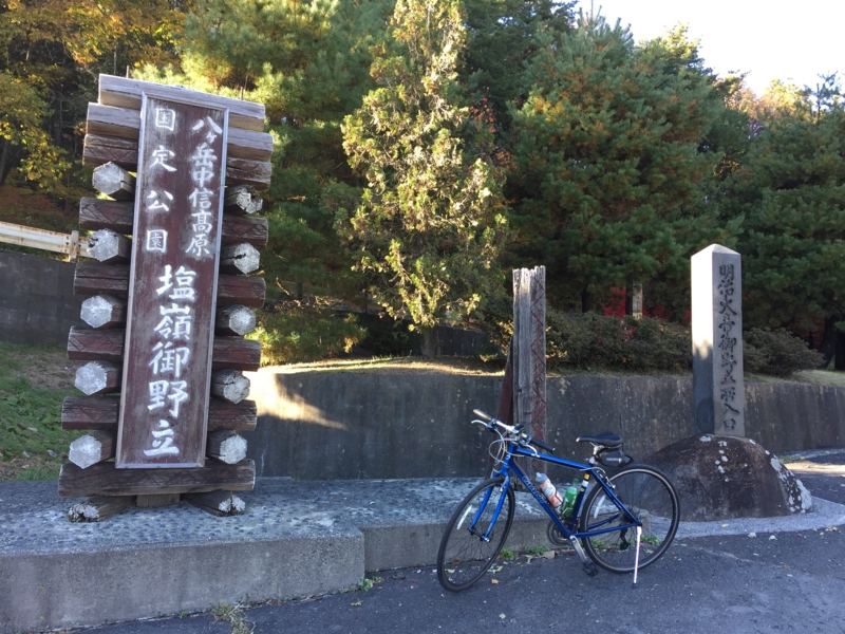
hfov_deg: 61.7
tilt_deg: +5.4
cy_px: 317
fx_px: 708
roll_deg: -0.4
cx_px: 422
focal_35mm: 29
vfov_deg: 48.2
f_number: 2.2
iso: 40
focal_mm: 4.15
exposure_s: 1/120
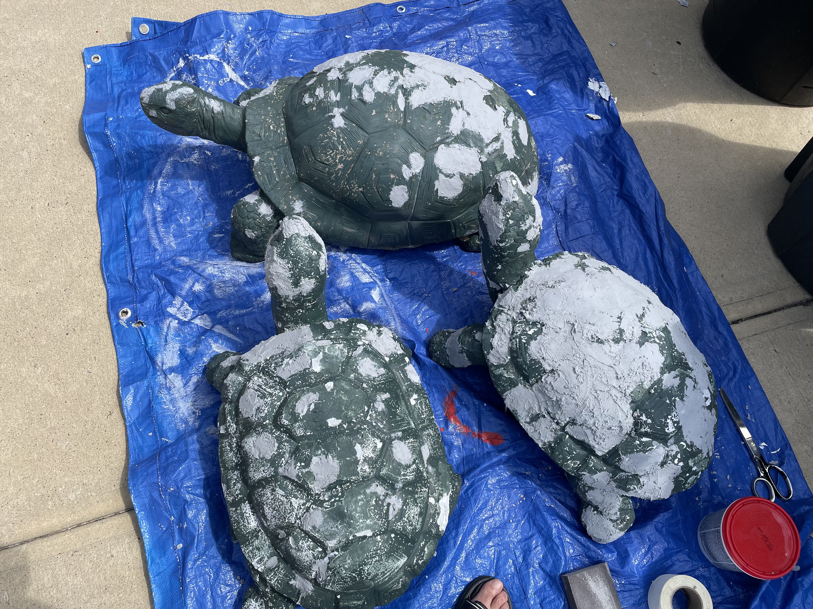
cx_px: 406
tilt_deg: -66.7
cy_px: 304
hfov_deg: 67.3
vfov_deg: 53.1
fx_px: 611
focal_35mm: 26
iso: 32
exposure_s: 1/2817
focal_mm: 4.2
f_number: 1.6
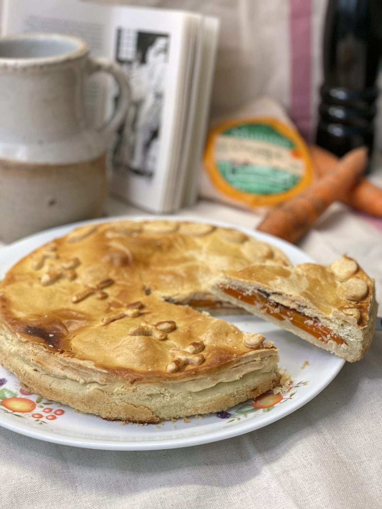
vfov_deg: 36.8
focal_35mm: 52
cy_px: 254
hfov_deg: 28.0
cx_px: 191
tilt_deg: -26.9
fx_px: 765
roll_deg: +0.7
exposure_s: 1/100
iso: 160
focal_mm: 6
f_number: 2
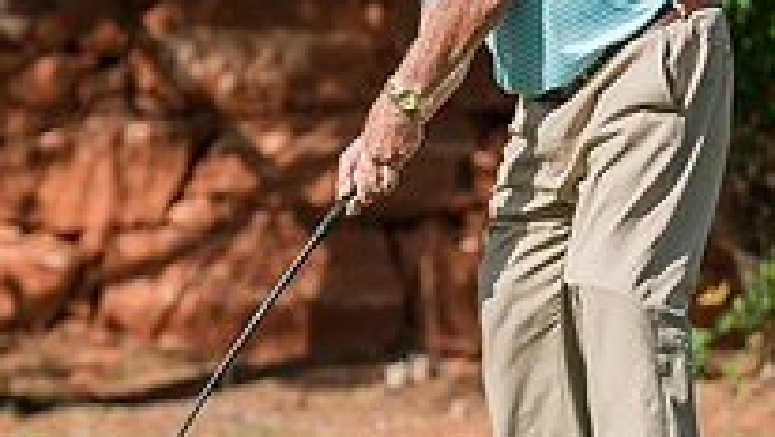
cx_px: 470
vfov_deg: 5.1
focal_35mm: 238
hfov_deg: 9.1
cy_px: 19
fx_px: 4892
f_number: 2.8
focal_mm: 104
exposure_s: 1/4000
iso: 250
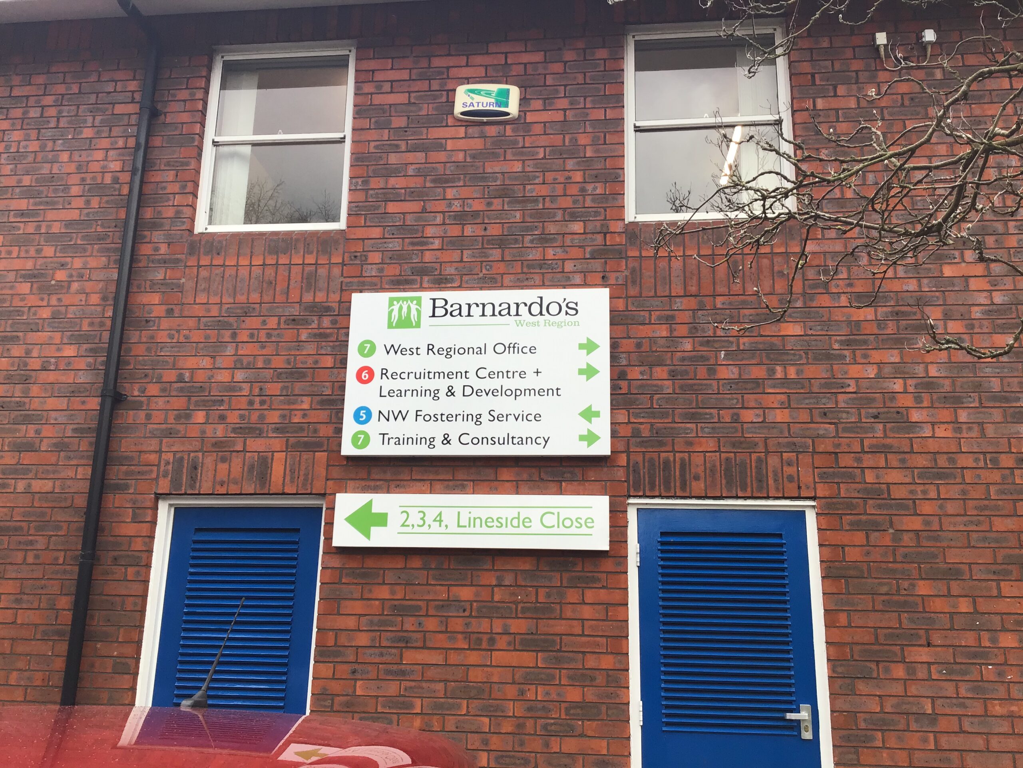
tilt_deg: +14.7
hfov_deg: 58.4
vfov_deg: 45.4
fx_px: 916
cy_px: 384
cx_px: 512
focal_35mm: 31
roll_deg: -0.6
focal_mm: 3.3
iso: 25
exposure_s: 1/279
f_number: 2.4
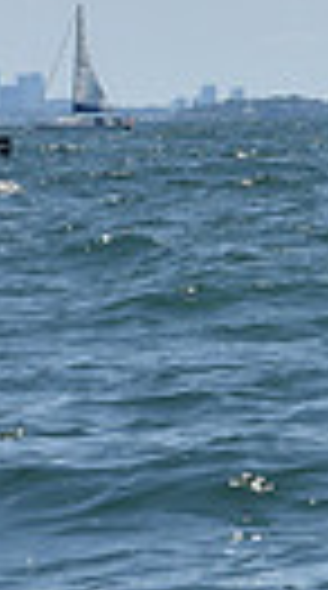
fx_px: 6883
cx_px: 1294
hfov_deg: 2.7
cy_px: -65
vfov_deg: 4.9
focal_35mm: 442
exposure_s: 1/1000
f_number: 9
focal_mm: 95
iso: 250
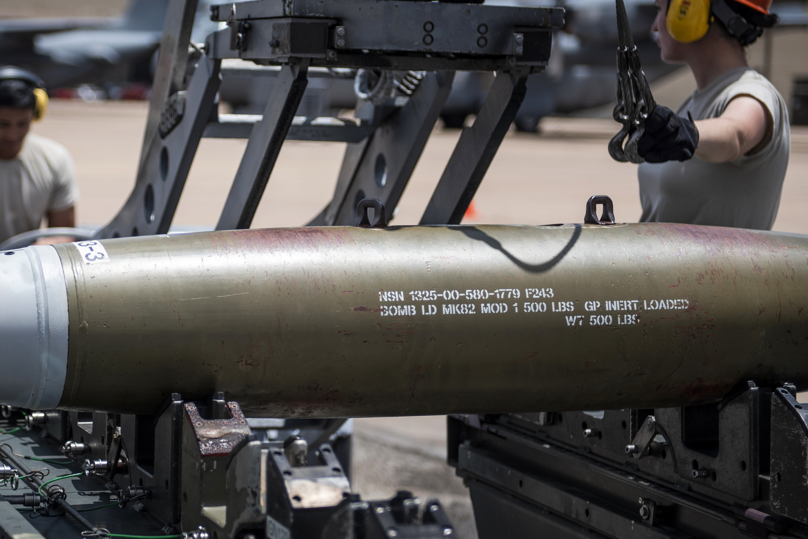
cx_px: 200
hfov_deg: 21.3
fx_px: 2133
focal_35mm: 95
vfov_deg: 14.4
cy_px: 206
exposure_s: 1/4000
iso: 100
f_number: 2.8
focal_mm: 58
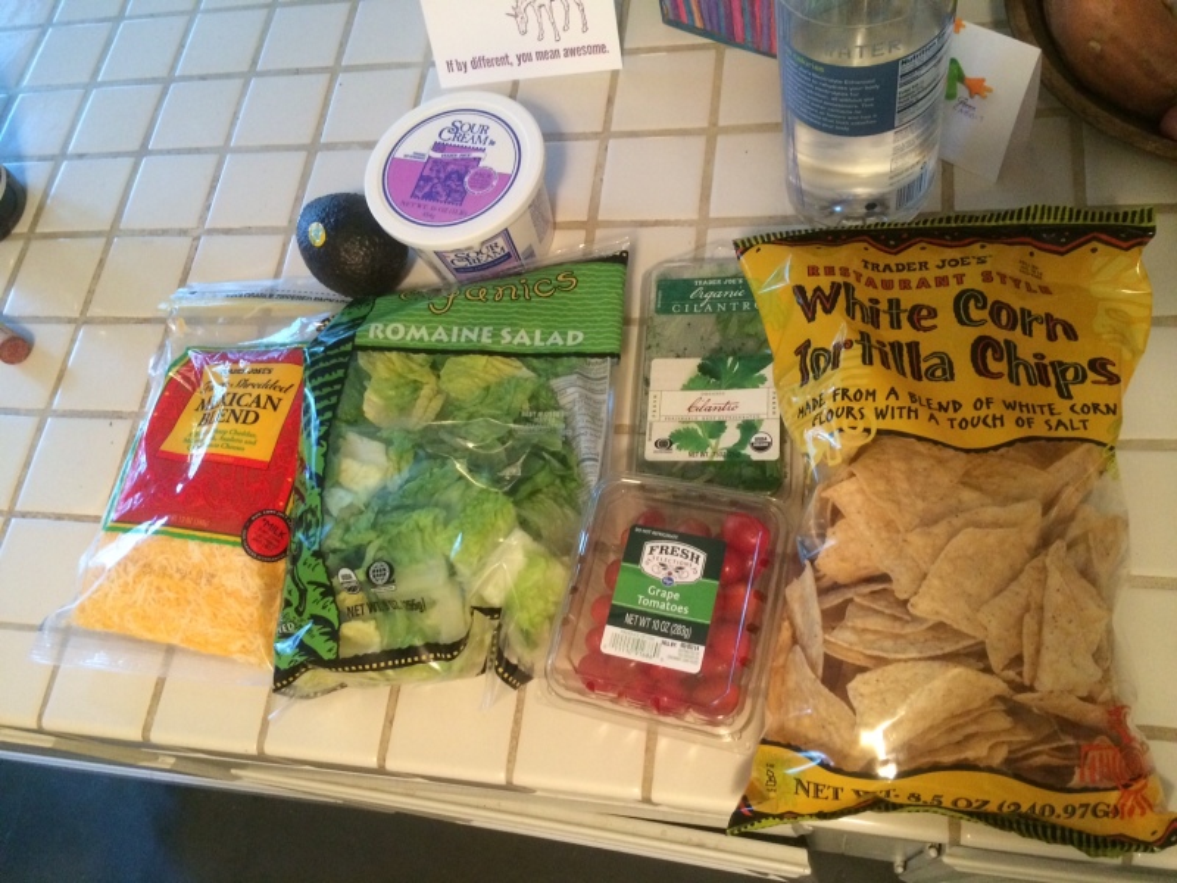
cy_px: 442
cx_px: 588
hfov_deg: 60.0
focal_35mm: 30
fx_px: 1020
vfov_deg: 46.8
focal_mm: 4.12
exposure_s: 1/20
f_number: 2.2
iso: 320
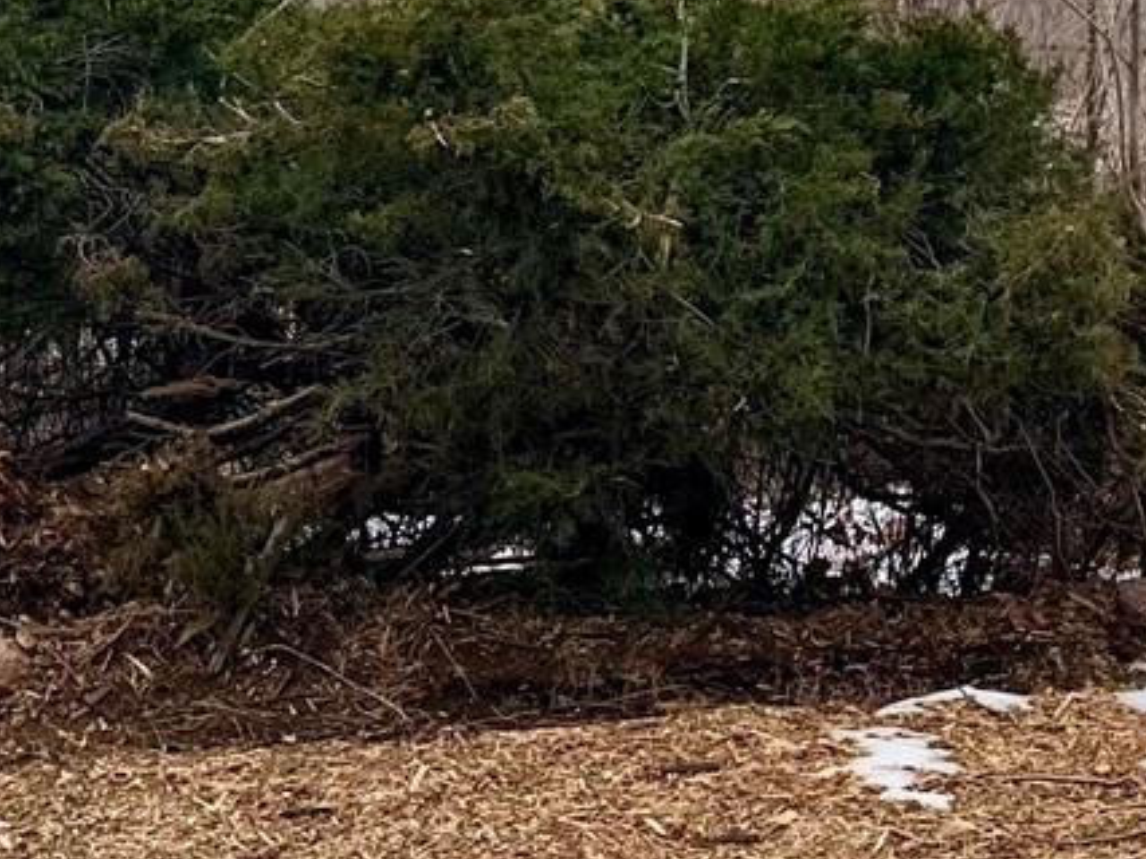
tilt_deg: -0.1
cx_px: 1095
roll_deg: -0.8
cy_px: -236
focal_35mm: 90
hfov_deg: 21.2
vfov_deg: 15.7
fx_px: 2979
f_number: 1.78
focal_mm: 6.76
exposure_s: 1/3953
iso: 80
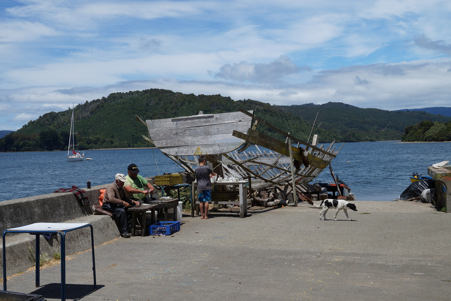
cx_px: 224
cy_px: 150
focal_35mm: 45
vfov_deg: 30.2
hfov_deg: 44.0
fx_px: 558
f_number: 11
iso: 100
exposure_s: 1/250
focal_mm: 29
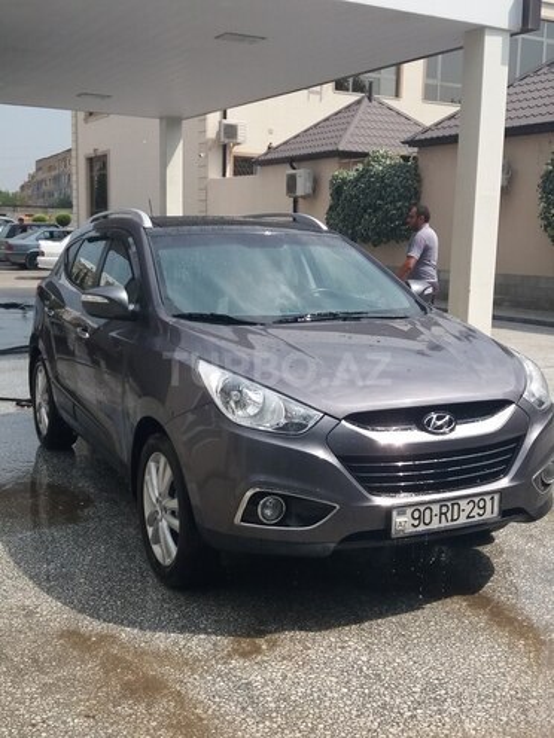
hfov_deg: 49.7
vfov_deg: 63.4
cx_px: 277
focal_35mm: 28
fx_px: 597
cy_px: 369
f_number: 1.9
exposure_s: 1/1378
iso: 64
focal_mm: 3.7
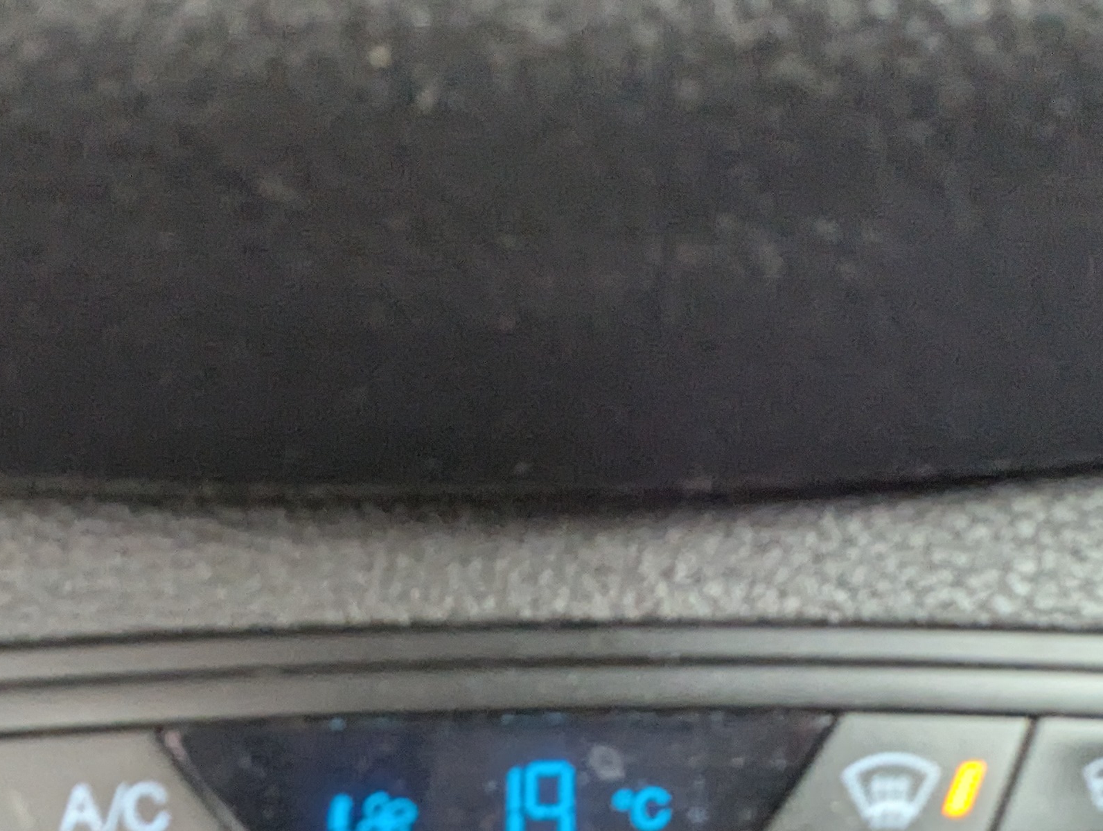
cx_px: 378
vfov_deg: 30.9
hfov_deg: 45.1
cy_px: 943
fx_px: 1308
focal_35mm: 41
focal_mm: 2.35
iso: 369
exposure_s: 1/23.1
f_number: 2.2
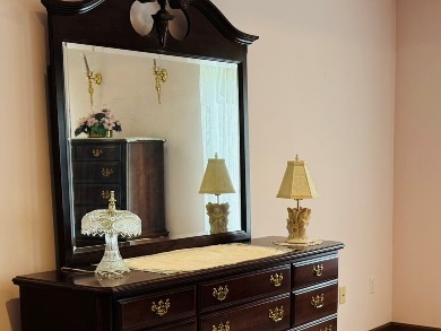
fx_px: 803
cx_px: 382
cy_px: 241
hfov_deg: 29.6
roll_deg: -0.2
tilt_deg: -8.2
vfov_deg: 23.1
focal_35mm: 63
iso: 125
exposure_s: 1/60
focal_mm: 6.76
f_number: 1.78
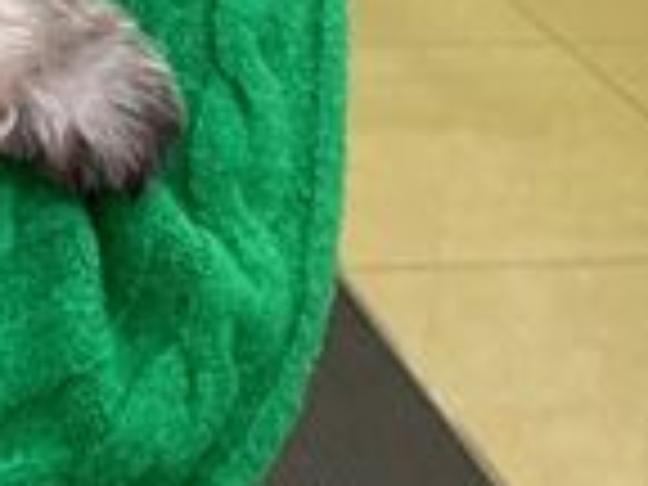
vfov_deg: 12.5
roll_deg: -2.0
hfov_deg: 16.8
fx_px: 2022
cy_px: -400
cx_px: -274
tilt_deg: -13.0
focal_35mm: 108
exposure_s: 1/120
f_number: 1.6
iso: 64
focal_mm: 4.2
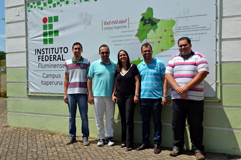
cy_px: 80
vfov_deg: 36.7
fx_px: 240
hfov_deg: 53.2
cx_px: 120
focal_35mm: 36
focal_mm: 24
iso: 640
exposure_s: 1/640
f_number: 13
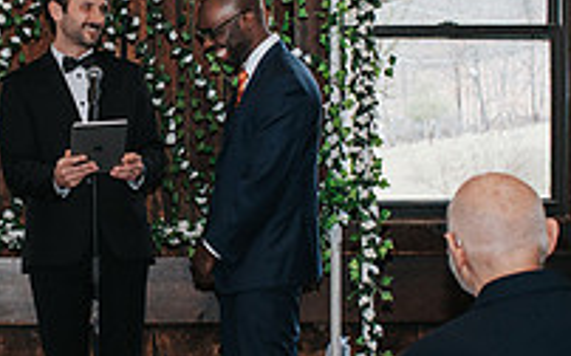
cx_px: 41
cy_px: 155
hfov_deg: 16.1
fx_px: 1991
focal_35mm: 128
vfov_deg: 10.2
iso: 1000
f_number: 3.2
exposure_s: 1/200
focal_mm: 35
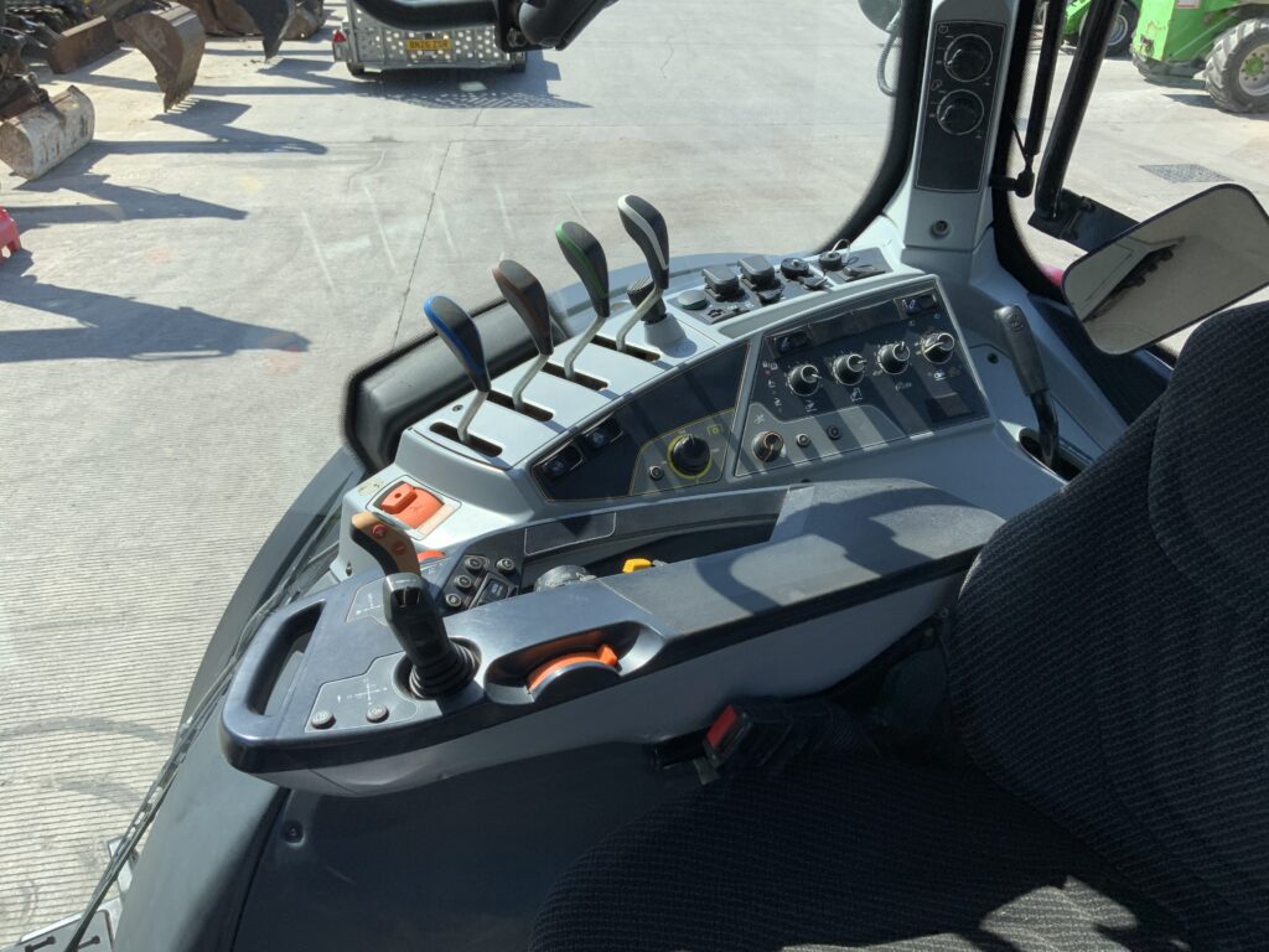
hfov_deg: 61.7
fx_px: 1063
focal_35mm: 29
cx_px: 634
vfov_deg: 48.2
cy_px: 476
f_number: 1.8
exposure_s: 1/666
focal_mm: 3
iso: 16
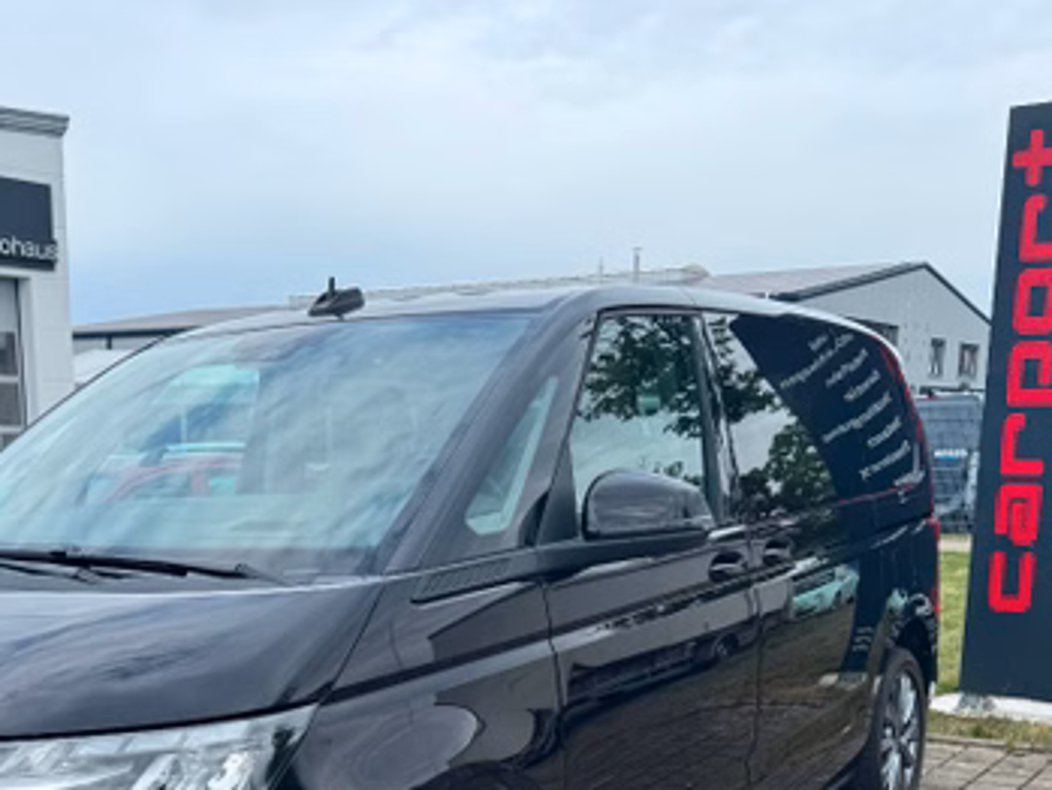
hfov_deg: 42.5
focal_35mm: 44
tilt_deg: -12.2
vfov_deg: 31.4
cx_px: 380
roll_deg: +0.2
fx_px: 1338
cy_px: 709
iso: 80
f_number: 1.78
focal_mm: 6.76
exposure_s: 1/2252
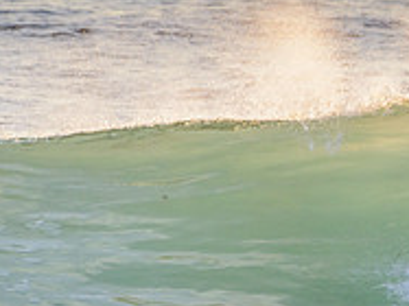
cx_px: 600
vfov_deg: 0.8
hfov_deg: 1.1
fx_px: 21549
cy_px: 270
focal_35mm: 1825
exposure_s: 1/320
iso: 220
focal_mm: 500
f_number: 5.6
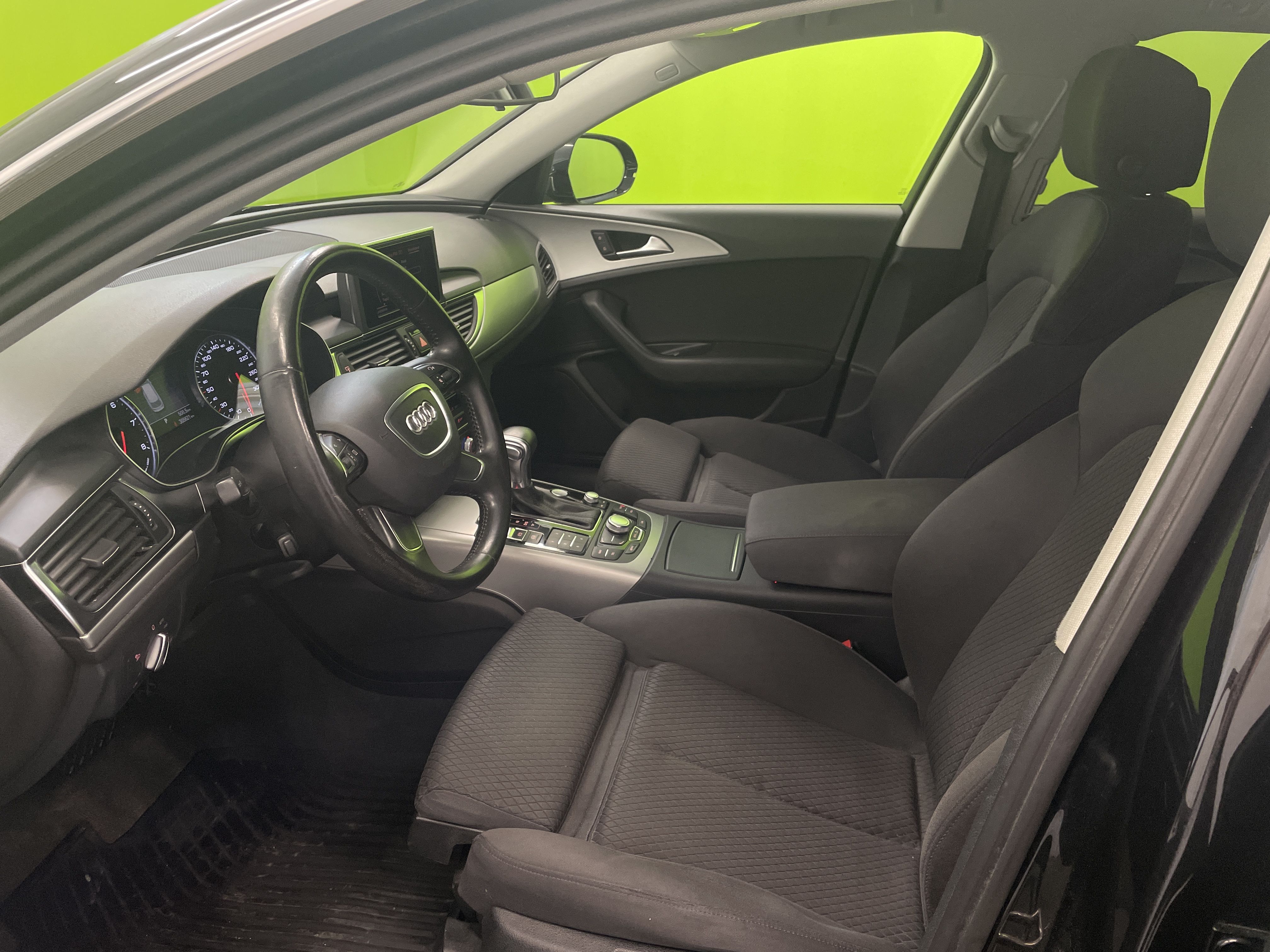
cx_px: 635
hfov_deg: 67.3
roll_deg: -0.6
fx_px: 954
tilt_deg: -22.2
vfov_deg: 53.1
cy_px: 476
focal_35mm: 26
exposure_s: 1/100
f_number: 1.6
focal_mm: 4.2
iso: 125
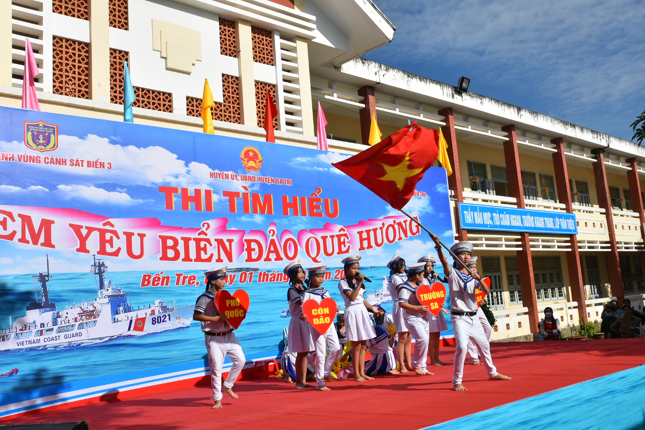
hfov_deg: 57.2
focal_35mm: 33
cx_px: 322
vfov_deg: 40.0
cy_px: 215
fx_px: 591
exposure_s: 1/250
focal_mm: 22
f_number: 11
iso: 100
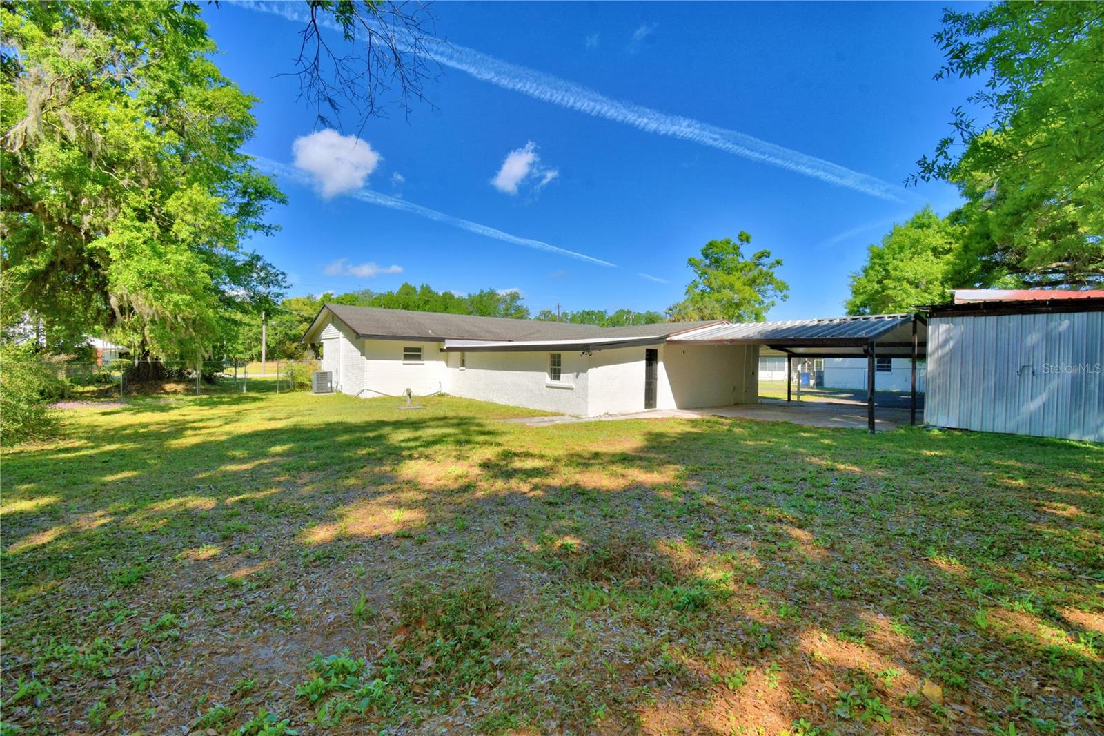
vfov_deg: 77.3
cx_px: 552
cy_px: 368
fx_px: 460
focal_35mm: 15
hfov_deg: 100.4
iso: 100
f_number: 13
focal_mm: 10
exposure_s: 1/250
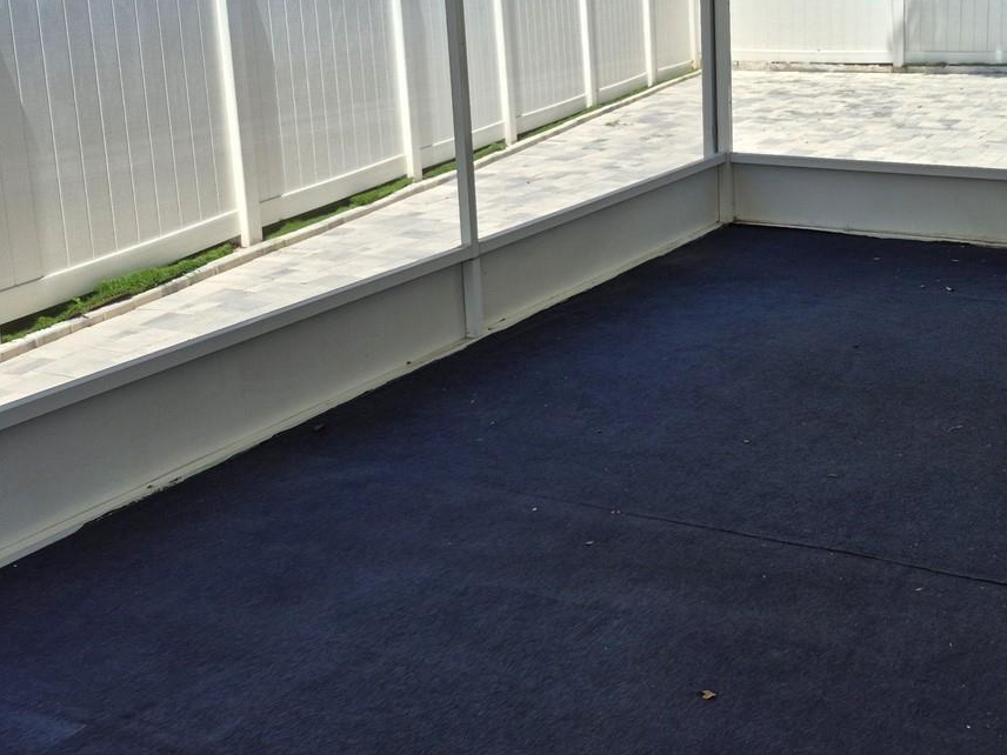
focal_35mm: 43
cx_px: 808
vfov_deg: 33.1
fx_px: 1251
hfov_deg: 41.9
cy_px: 211
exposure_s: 1/1088
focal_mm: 5.4
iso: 25
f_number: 1.8
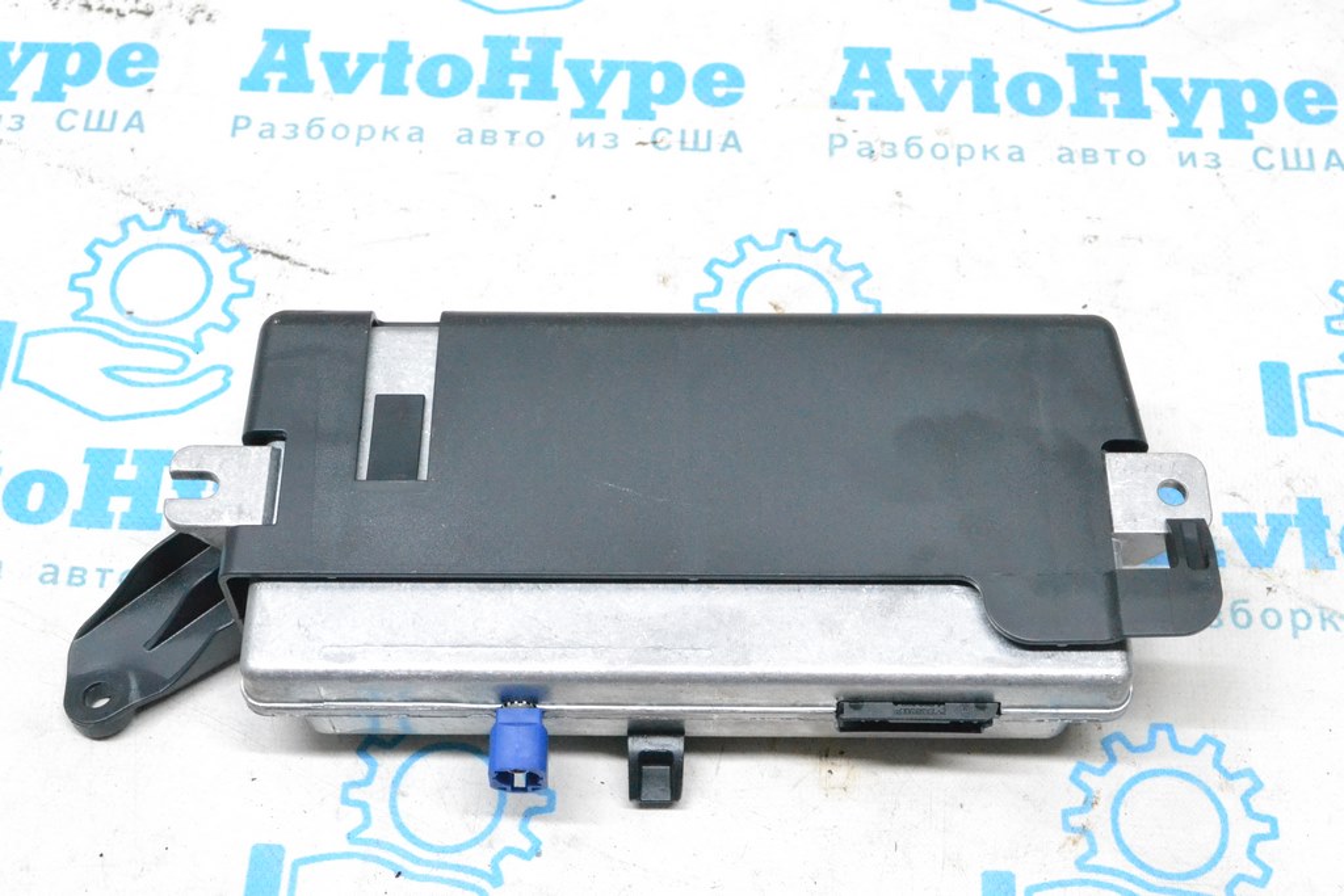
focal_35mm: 54
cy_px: 448
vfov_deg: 25.1
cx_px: 672
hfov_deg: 36.9
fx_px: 2016
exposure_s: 1/160
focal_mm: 36
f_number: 9
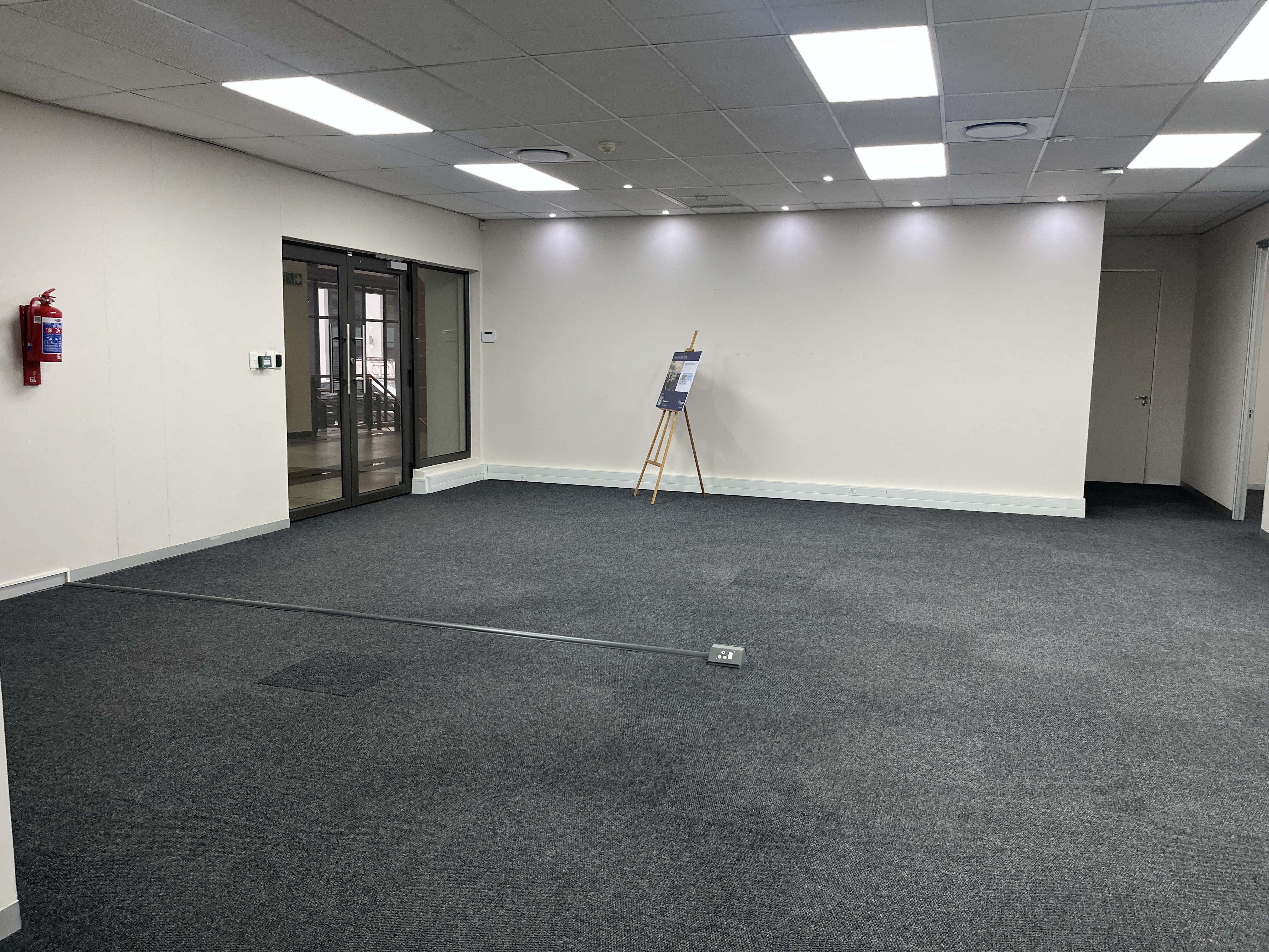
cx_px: 634
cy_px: 476
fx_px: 953
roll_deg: -0.8
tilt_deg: -6.9
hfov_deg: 67.3
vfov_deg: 53.1
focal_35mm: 26
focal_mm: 5.1
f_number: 1.6
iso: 125
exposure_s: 1/100
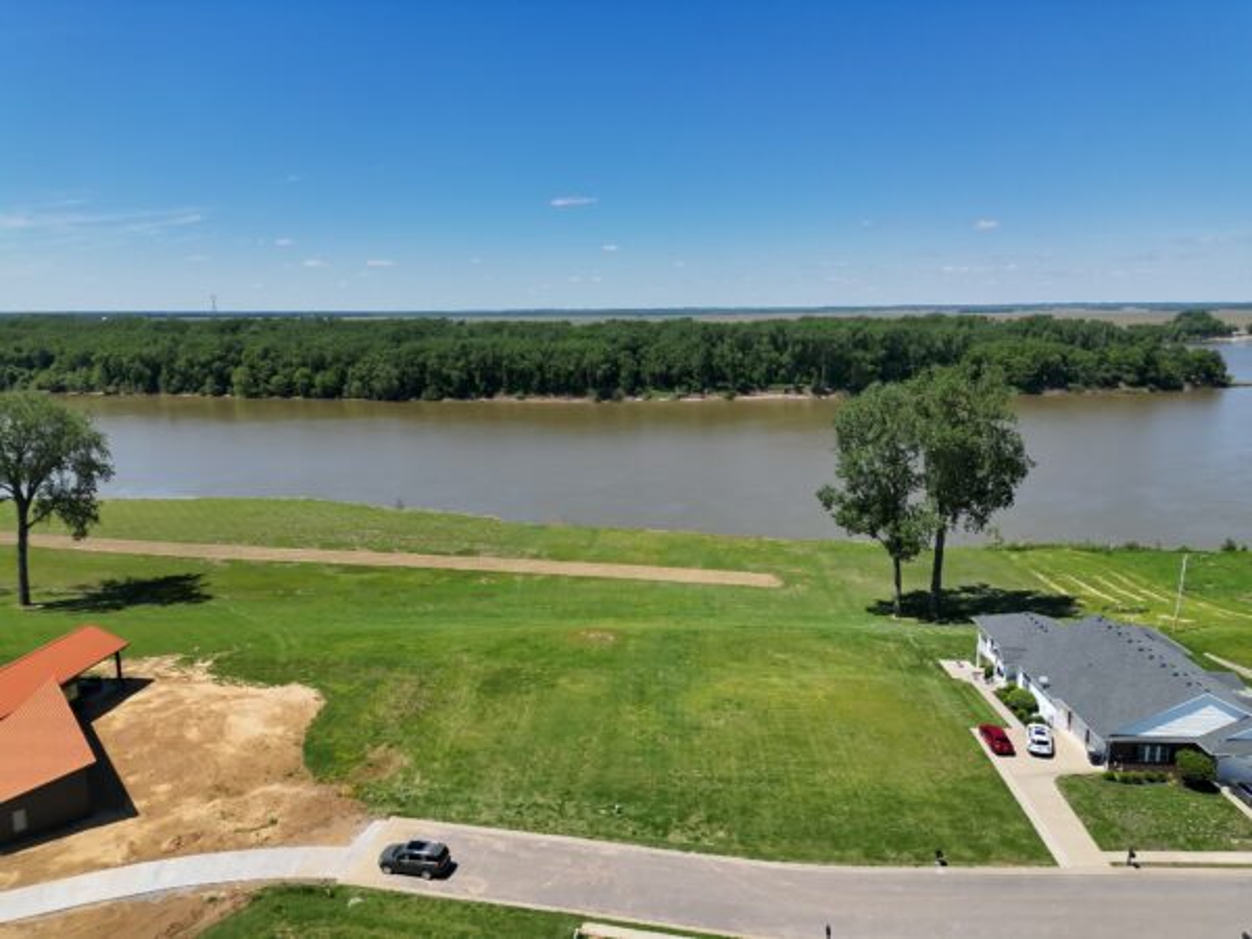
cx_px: 626
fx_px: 868
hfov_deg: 71.6
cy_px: 470
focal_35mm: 24
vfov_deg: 56.8
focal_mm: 6.72
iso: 120
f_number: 1.7
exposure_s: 1/5000
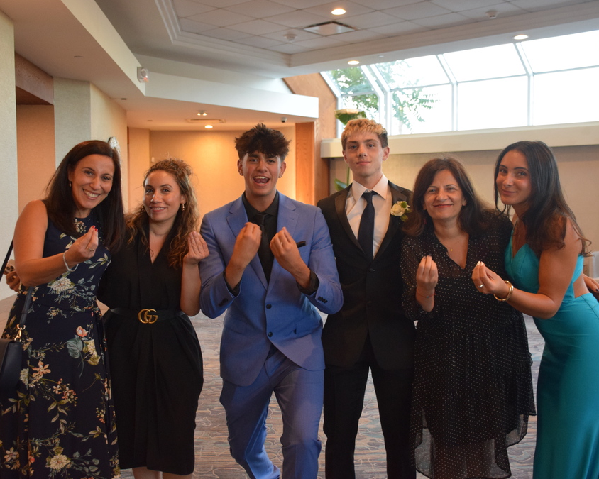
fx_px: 727
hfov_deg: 44.8
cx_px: 289
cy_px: 239
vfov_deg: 36.5
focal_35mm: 41
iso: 1600
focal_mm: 24
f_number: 3.8
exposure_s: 1/60
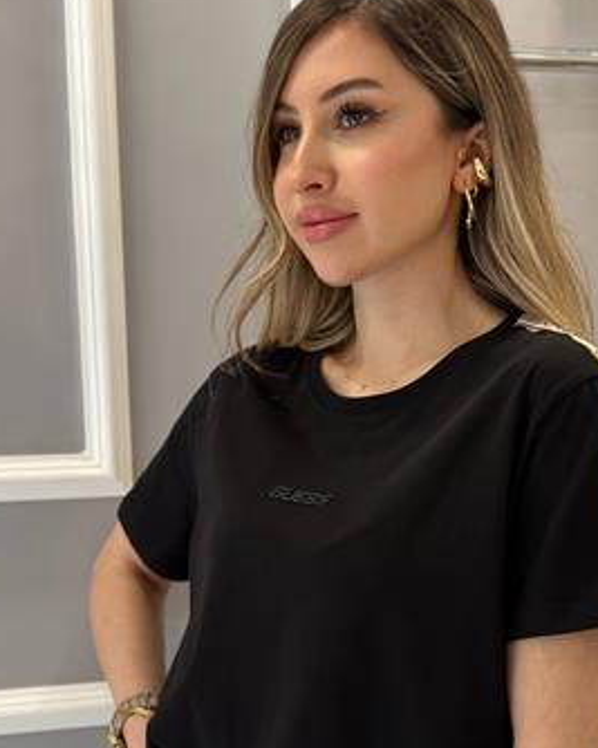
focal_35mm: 73
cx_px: 372
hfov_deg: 20.9
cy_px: 567
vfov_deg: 25.7
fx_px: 1616
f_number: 1.78
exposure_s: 1/102
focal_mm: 6.86
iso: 125
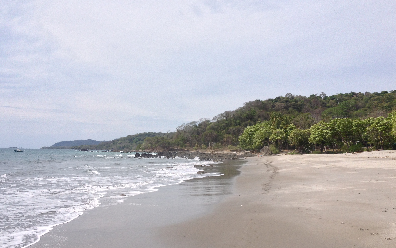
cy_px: 138
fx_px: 421
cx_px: 198
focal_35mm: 39
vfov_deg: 32.7
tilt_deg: +0.2
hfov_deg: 50.4
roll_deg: -0.3
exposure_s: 1/2513
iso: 50
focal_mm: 4.28
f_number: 2.4
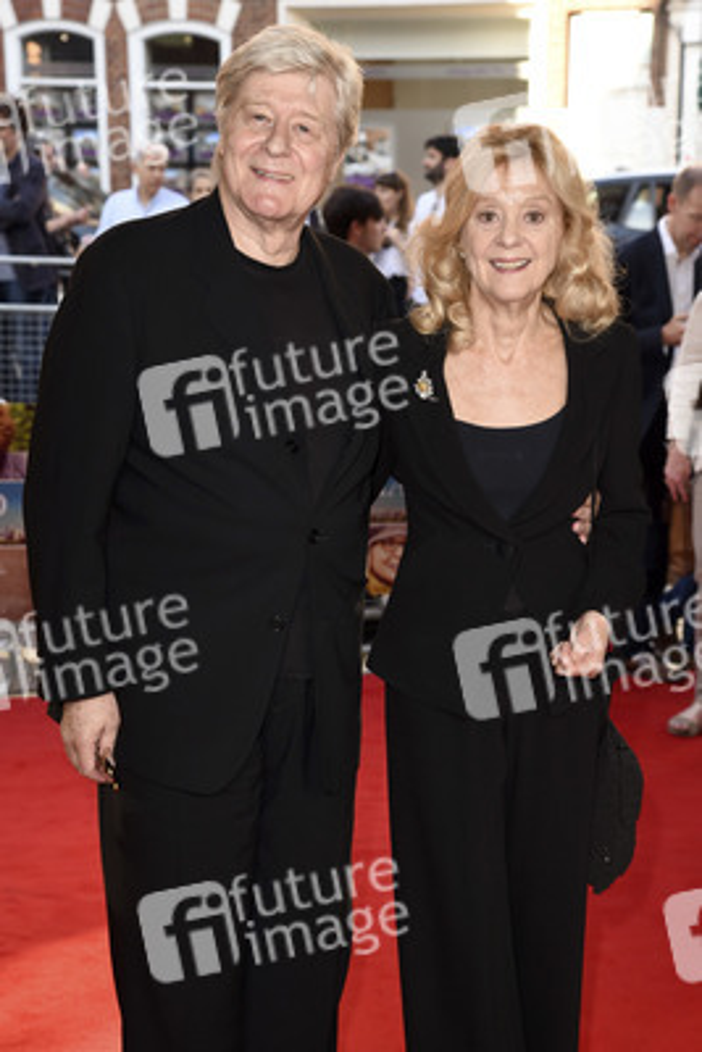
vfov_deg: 28.8
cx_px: 351
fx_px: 2046
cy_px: 526
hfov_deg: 19.5
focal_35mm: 70
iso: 800
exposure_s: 1/250
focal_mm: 70
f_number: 6.3
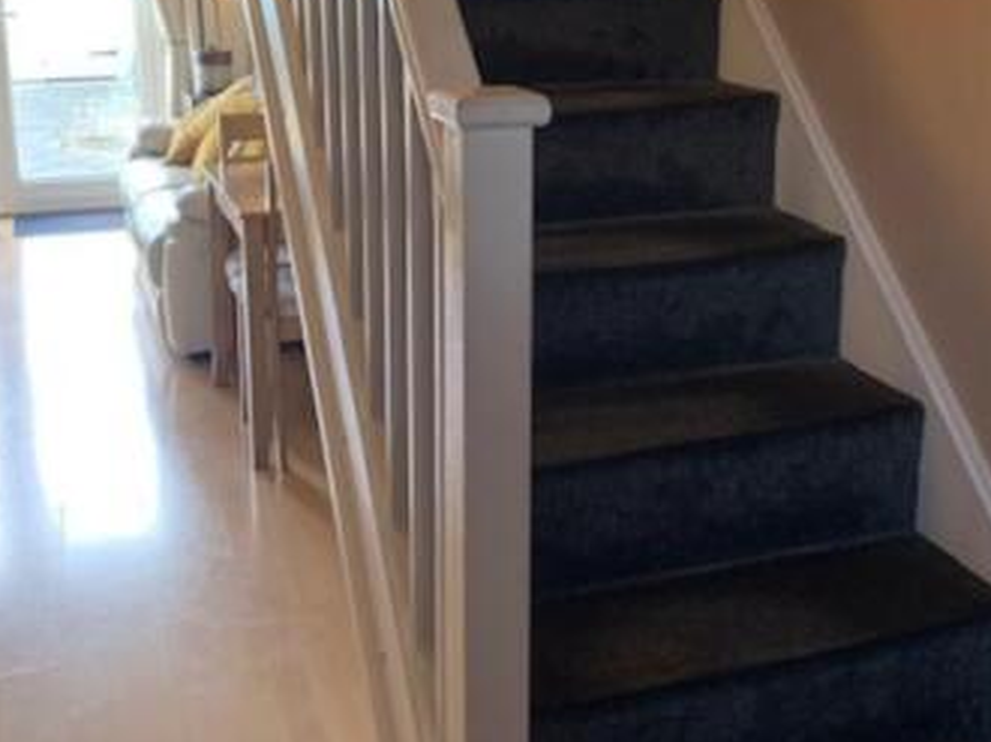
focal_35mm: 46
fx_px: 1316
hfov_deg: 41.2
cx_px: 551
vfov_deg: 31.1
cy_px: 227
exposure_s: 1/50
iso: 64
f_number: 1.8
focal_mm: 4.25
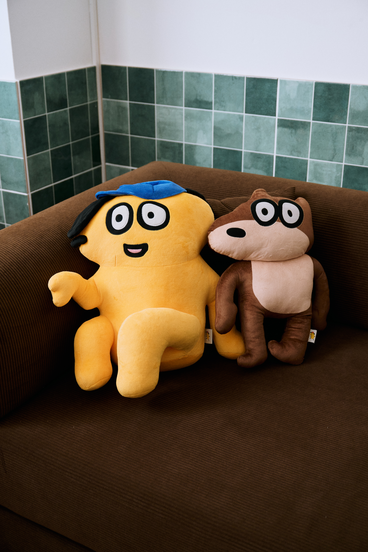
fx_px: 675
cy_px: 276
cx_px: 184
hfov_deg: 30.5
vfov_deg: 44.5
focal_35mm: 44
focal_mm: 44
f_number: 4
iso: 640
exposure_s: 1/160
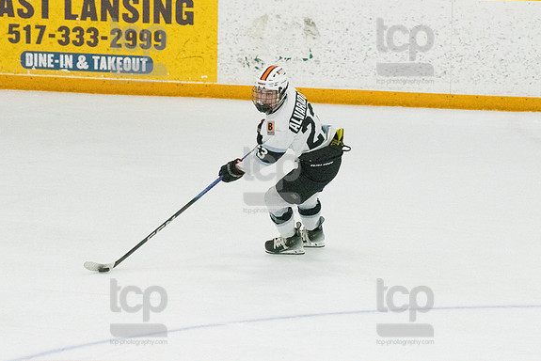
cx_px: 272
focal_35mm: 264
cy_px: 180
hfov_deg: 7.8
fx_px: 3969
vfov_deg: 5.2
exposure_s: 1/1600
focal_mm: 175
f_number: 5
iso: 8000
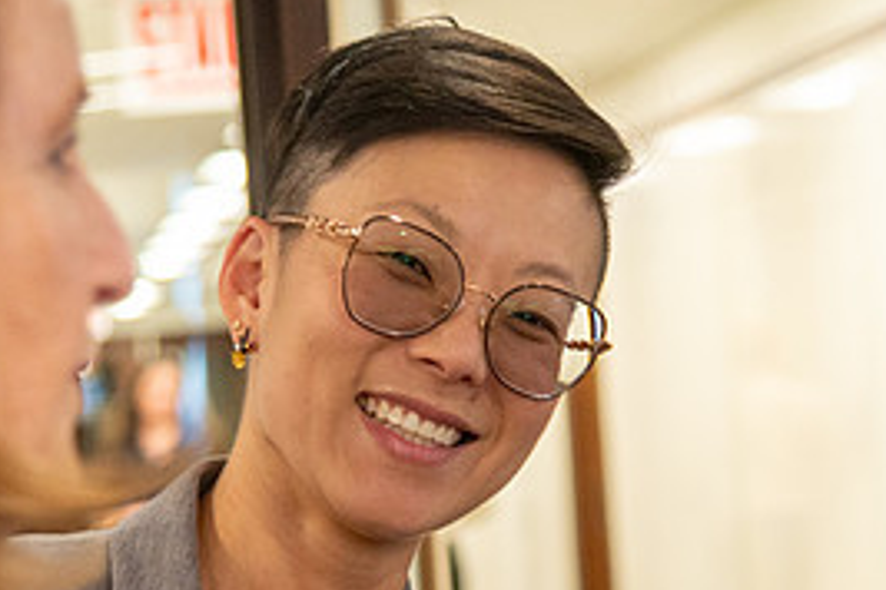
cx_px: 414
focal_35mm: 160
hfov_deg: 12.8
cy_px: 548
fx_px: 3937
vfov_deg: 8.5
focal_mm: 65
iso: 1600
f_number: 4
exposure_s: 1/160
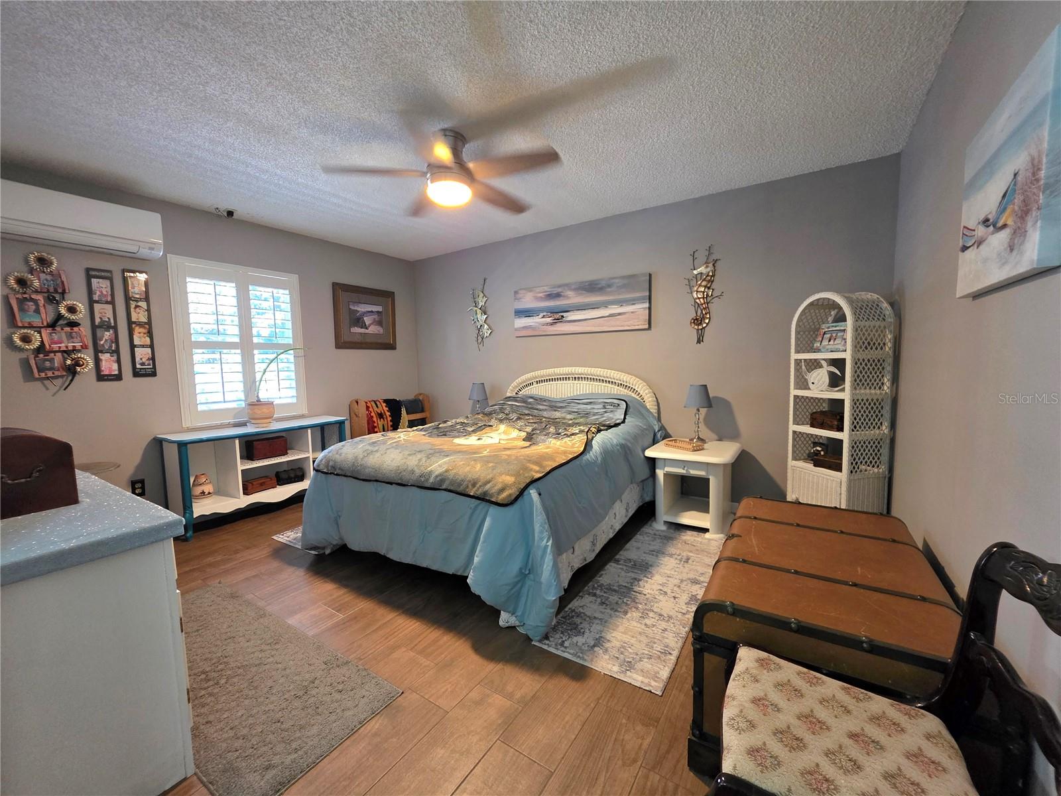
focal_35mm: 13
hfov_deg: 106.2
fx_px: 398
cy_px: 398
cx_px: 530
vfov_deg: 89.9
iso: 640
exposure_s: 1/60.2
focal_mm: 2.2
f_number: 1.9
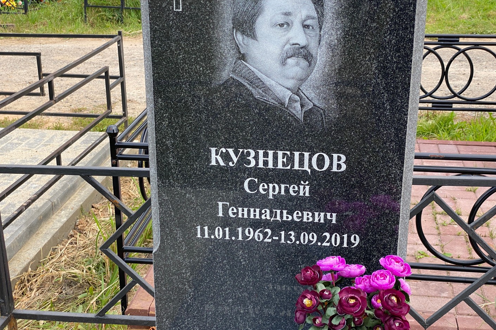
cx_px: 248
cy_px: 186
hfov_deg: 36.2
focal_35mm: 55
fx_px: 758
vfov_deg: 24.6
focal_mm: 6
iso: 20
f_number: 2
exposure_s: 1/291
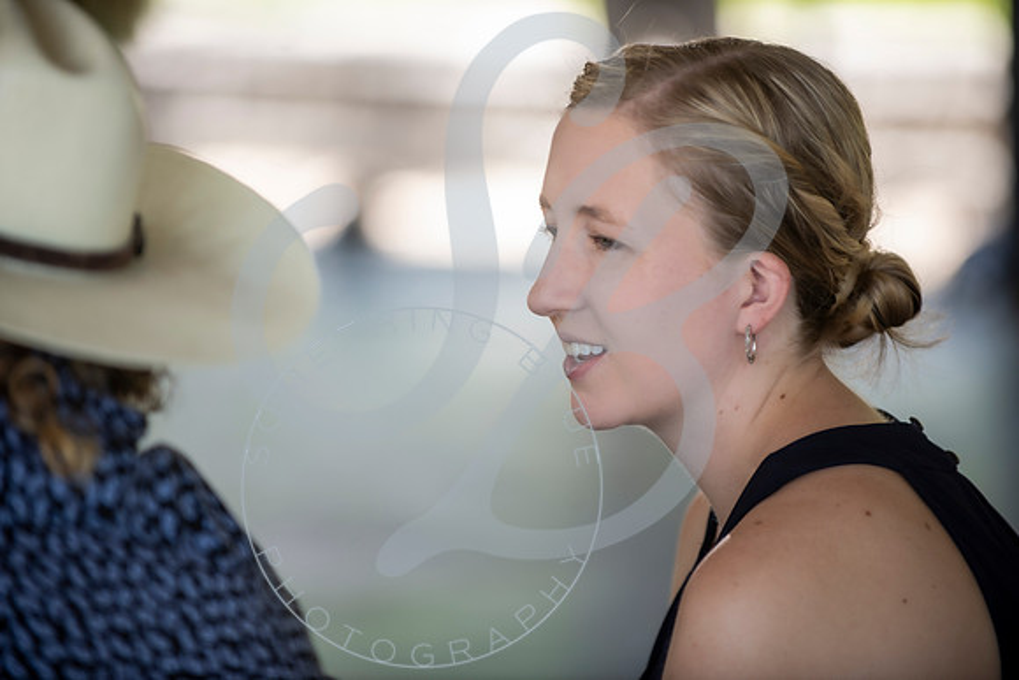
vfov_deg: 6.9
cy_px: 340
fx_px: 5662
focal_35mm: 200
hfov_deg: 10.3
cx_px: 510
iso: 200
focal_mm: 200
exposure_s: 1/200
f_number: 2.8
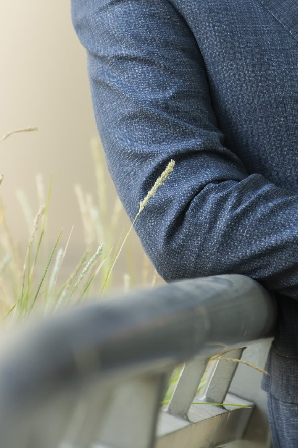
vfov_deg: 4.7
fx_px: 5393
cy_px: -5
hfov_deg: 3.2
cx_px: 349
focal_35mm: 434
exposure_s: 1/320
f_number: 2.8
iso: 320
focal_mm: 185
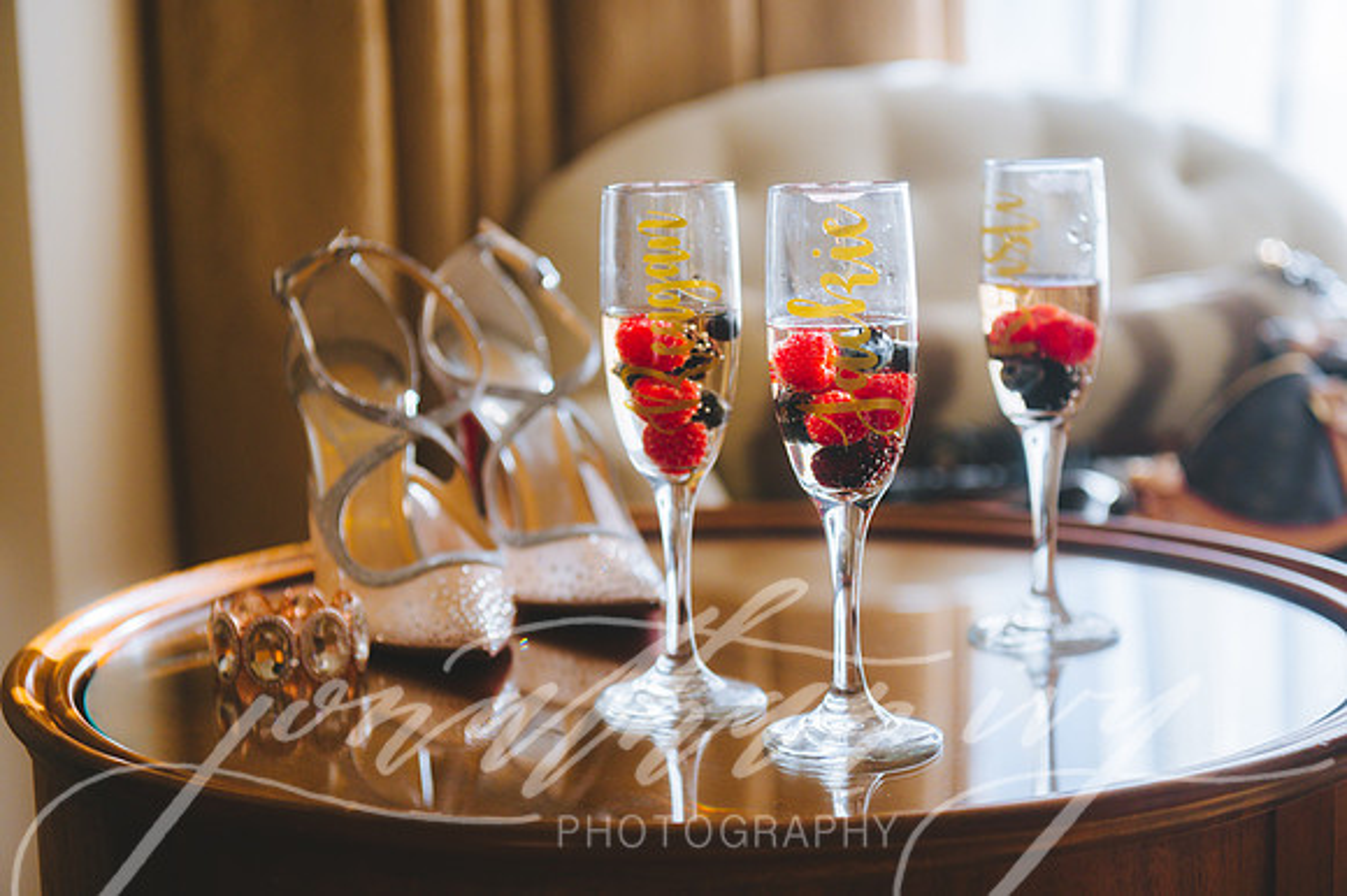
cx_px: 674
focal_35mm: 65
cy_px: 448
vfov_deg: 20.9
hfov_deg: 31.0
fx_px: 2431
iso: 640
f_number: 4
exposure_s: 1/800
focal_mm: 65
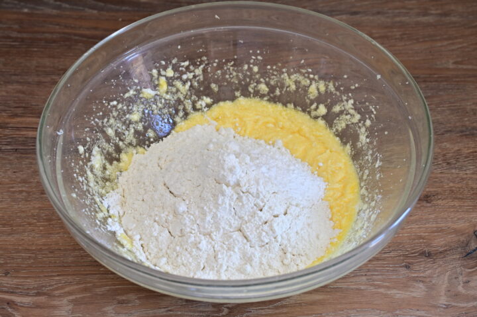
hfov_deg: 43.6
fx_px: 596
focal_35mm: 45
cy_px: 158
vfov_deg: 29.8
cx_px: 238
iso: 200
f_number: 7.1
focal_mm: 30
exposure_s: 1/25
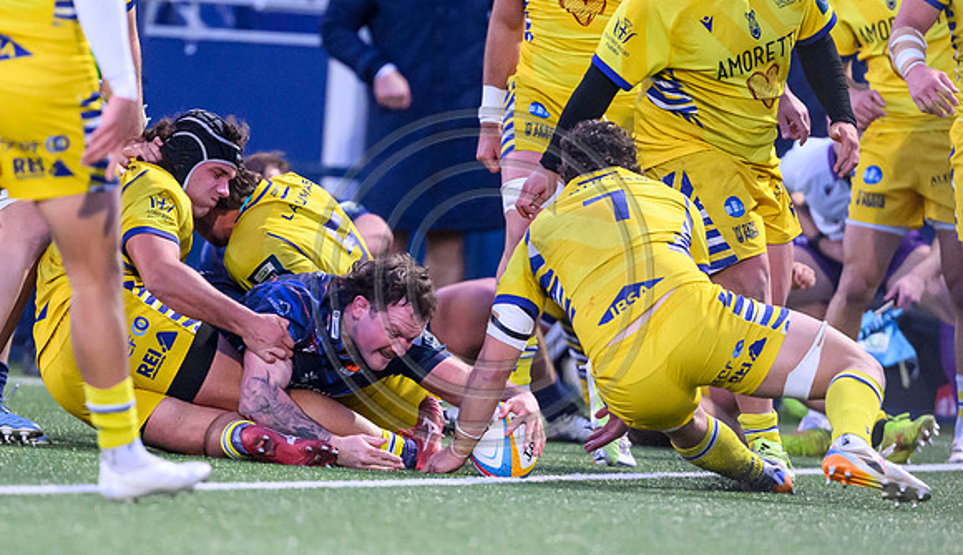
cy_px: 395
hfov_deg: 2.5
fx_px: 21902
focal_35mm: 853
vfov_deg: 1.5
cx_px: 584
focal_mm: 400
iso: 6400
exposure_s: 1/1250
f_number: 2.8
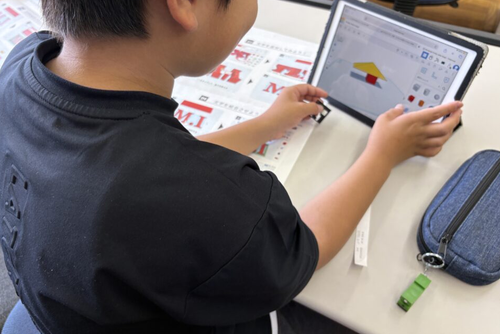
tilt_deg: -46.8
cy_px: 143
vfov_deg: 44.9
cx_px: 248
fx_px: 403
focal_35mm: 29
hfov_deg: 63.6
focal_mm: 5.96
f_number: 1.6
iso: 64
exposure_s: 1/50
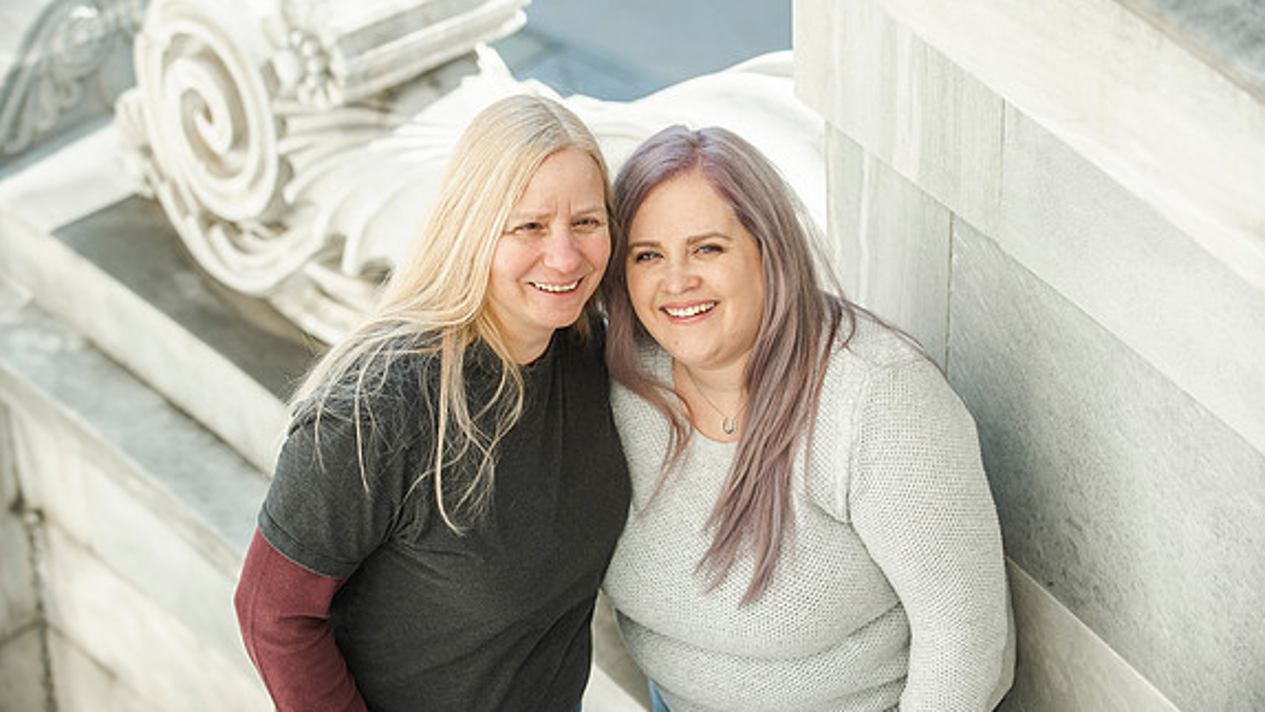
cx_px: 637
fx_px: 3053
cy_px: 316
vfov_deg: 13.3
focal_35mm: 91
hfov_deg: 23.4
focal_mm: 86
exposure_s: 1/1250
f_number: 4
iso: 400
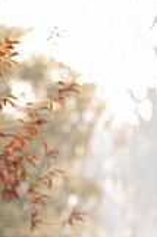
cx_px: -62
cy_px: 275
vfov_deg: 4.3
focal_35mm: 476
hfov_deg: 2.9
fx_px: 3120
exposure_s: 1/250
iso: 640
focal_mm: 170
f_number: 3.5
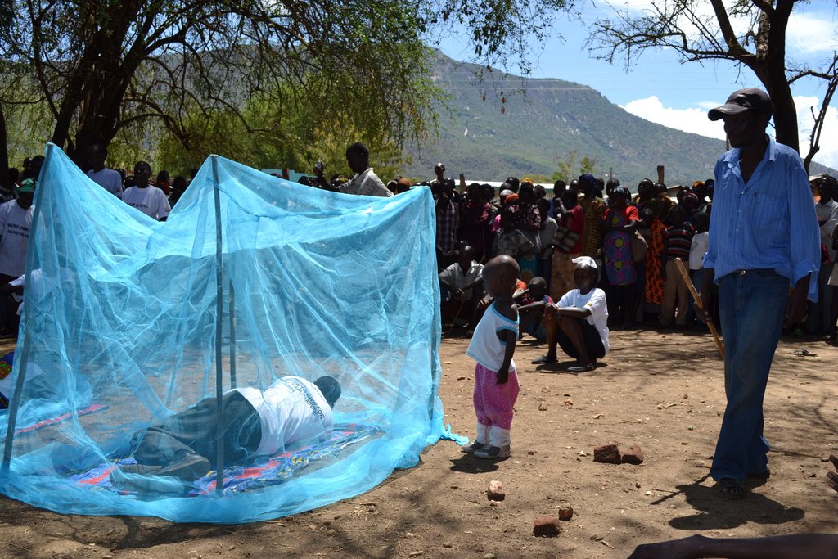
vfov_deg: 36.9
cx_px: 419
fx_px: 838
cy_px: 280
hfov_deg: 53.1
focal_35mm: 36
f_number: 7.1
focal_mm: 24
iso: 100
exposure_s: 1/200
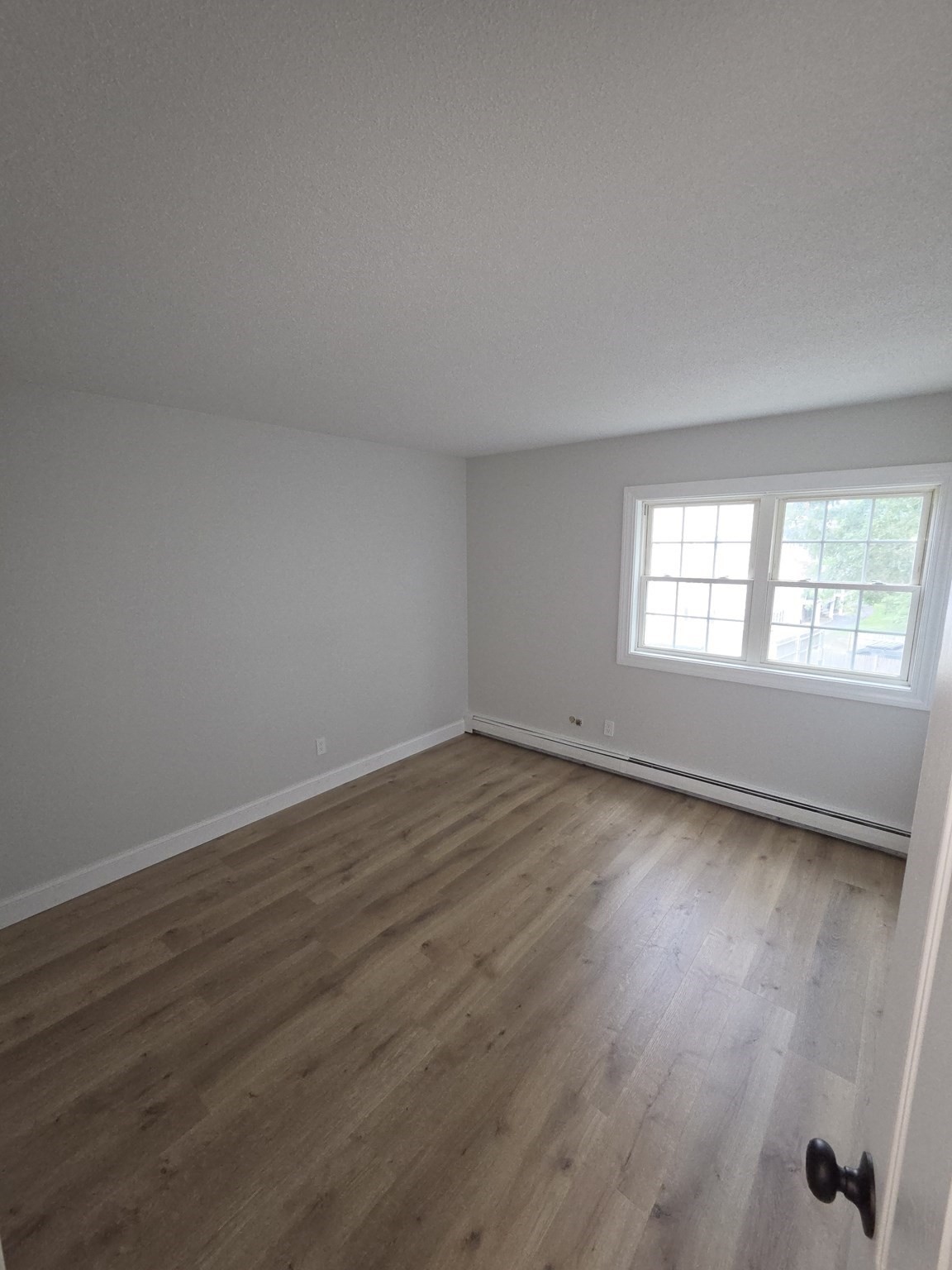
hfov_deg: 89.9
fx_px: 477
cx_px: 476
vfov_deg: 106.2
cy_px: 635
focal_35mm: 13
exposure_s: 1/60
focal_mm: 2.2
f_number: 2.2
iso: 250
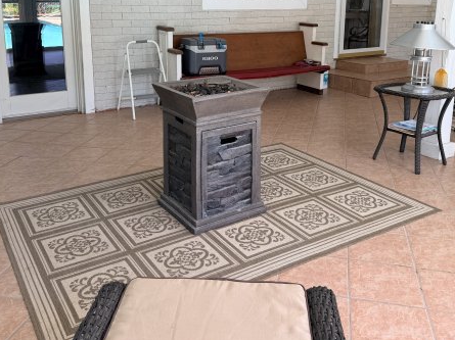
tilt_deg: -10.7
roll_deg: +0.2
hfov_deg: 51.4
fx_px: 473
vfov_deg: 38.6
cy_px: 87
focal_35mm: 36
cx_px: 240
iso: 80
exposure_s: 1/121
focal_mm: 6.76
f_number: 1.78
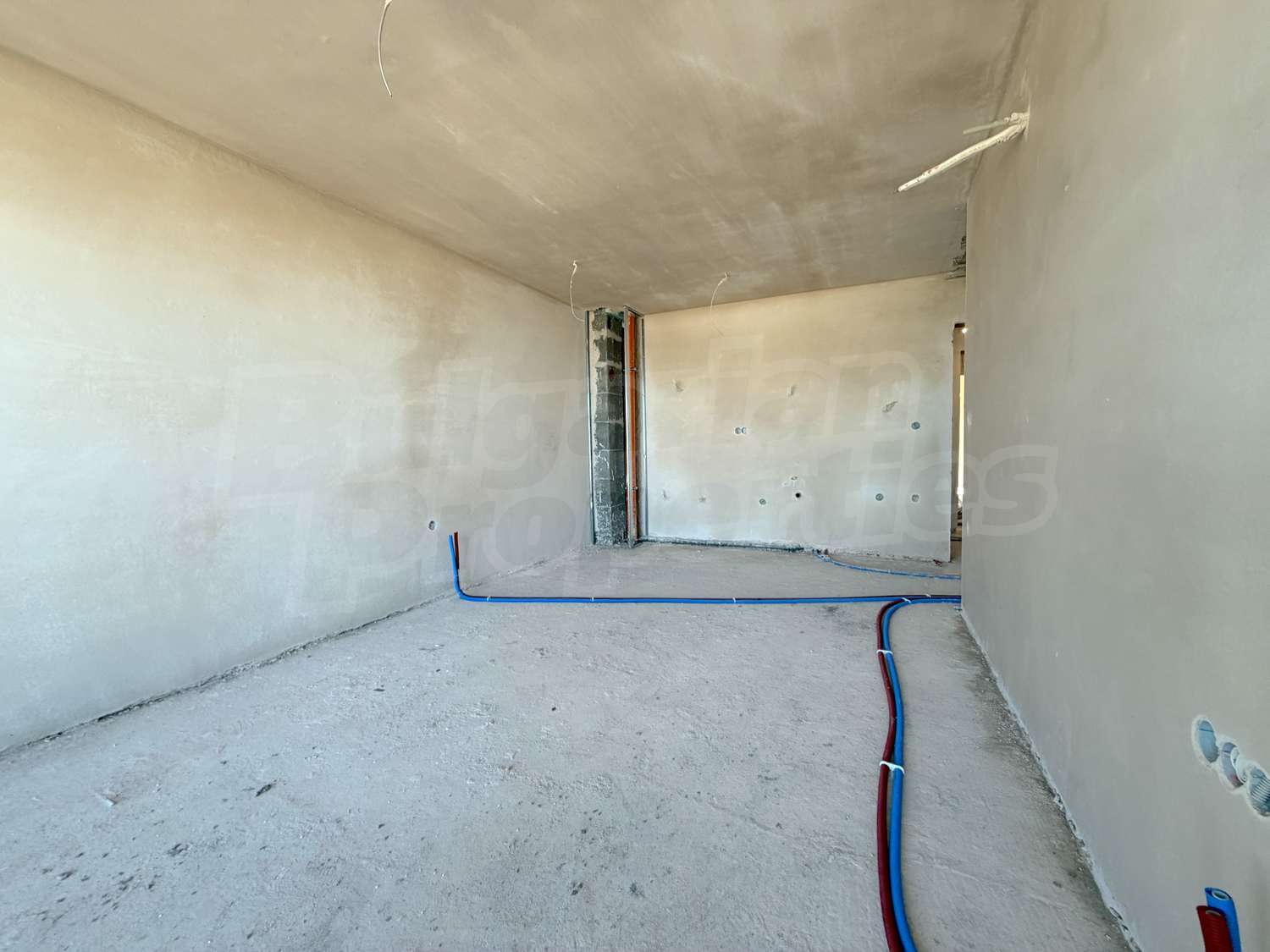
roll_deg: +1.3
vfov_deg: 85.7
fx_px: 514
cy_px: 476
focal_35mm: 14
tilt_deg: -1.7
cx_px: 635
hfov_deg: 102.1
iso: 160
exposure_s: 1/121
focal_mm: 2.22
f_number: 2.2
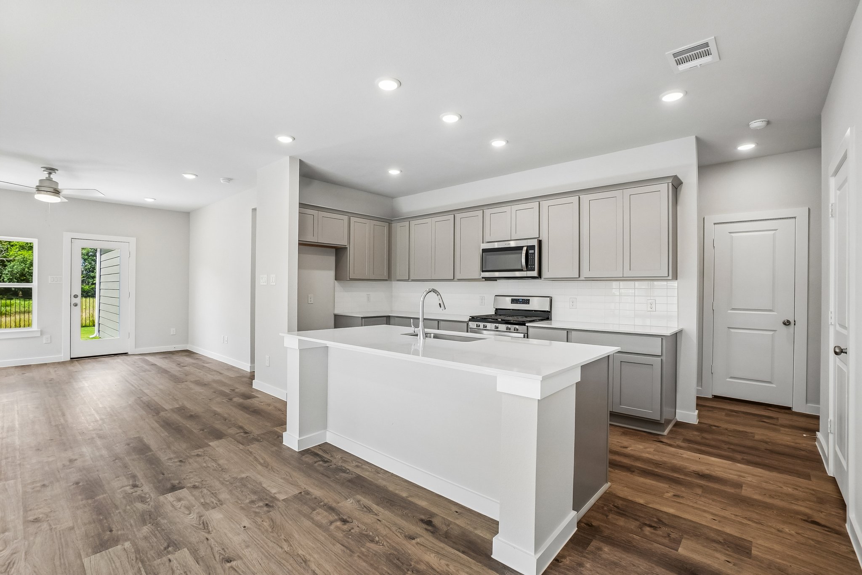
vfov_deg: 77.3
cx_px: 431
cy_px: 288
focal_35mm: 15
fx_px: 359
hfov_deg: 100.4
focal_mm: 10
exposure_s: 1/40
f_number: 8
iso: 400
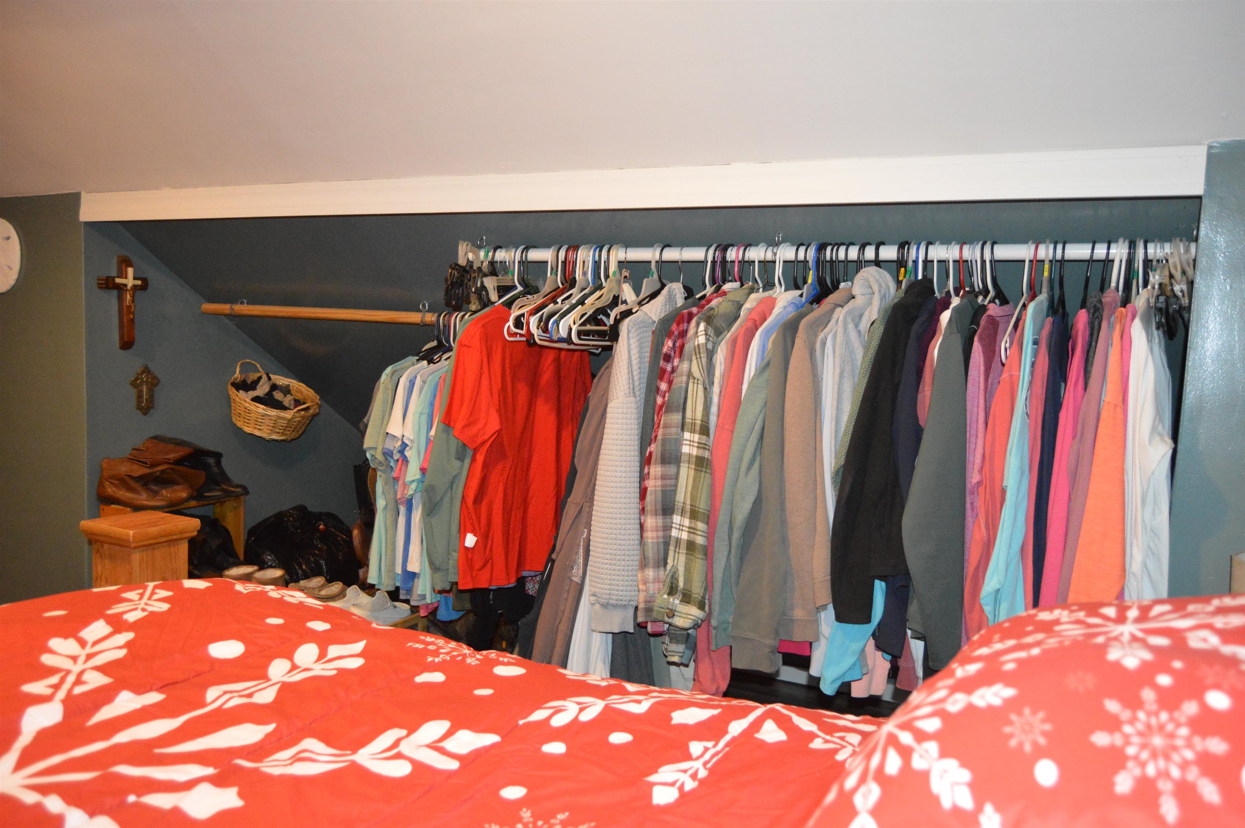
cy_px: 414
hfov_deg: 67.4
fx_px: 933
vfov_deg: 47.8
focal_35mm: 27
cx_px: 622
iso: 3200
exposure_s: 1/100
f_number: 3.5
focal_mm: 18
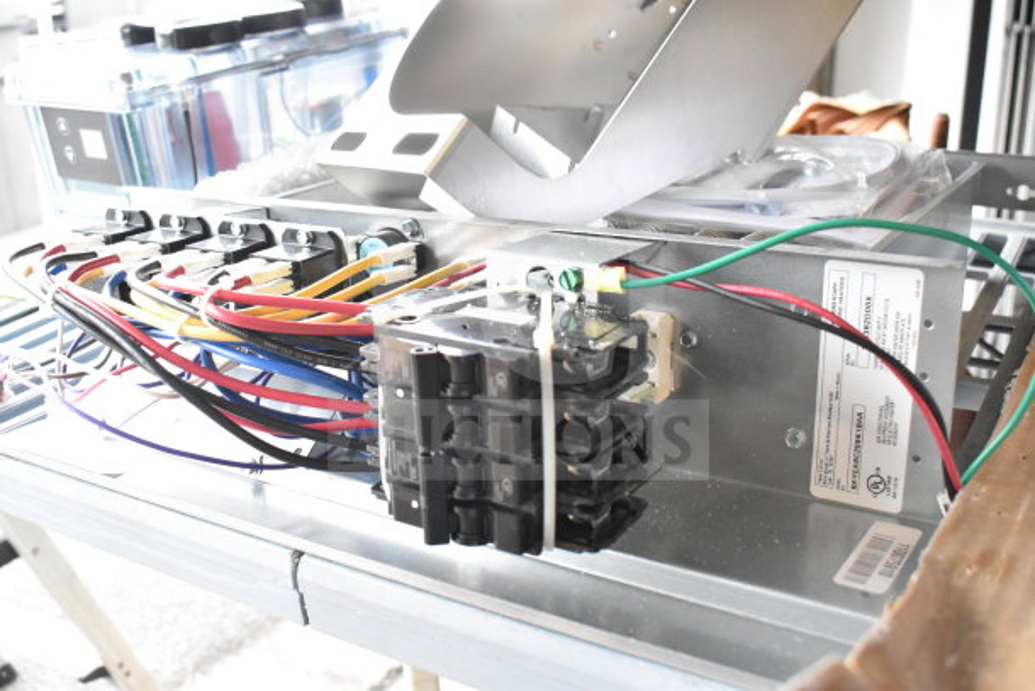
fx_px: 1035
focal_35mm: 36
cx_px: 518
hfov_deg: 53.1
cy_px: 346
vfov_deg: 36.9
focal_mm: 24
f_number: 6.3
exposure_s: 1/640
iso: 6400
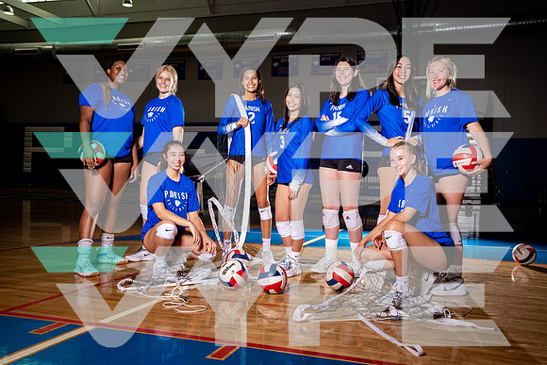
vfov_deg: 36.9
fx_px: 547
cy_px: 182
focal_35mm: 36
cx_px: 274
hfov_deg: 53.1
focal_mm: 36
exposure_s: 1/250
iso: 400
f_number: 8
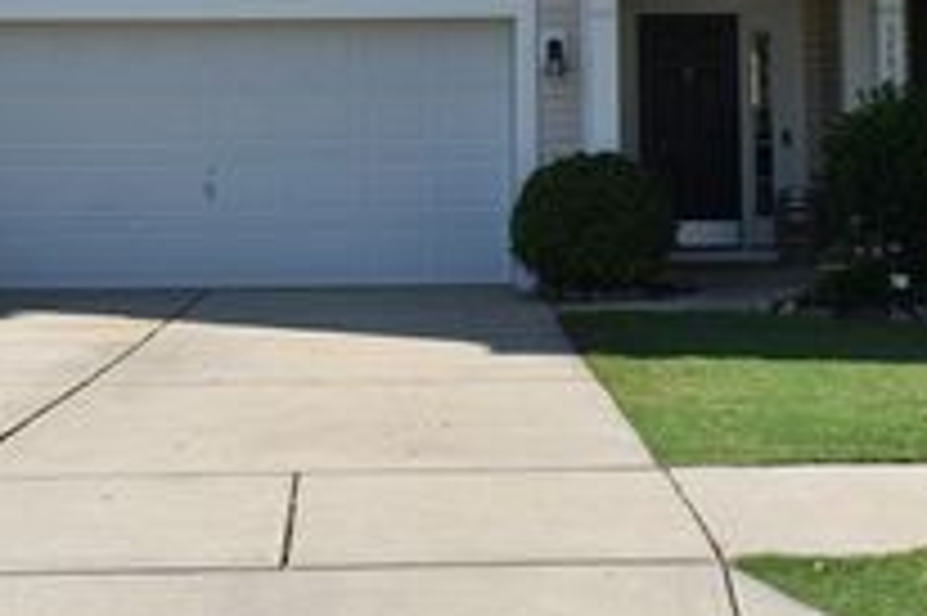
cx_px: 536
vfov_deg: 16.5
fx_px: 2058
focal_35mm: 80
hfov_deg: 25.4
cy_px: -83
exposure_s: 1/250
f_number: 8
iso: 100
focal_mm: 22
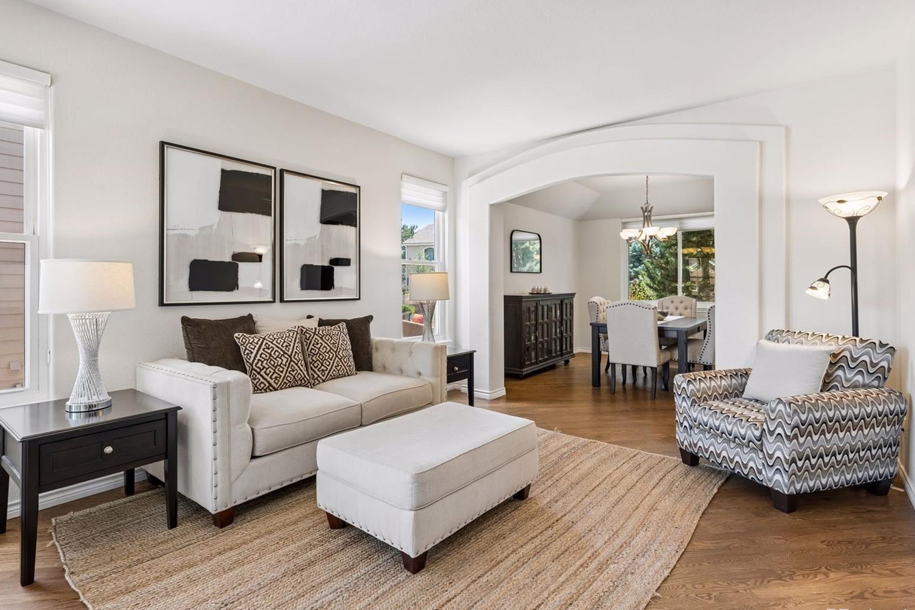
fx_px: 457
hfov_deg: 90.0
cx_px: 440
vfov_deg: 67.4
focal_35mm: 18
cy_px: 305
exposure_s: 1/20
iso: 400
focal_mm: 17
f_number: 9
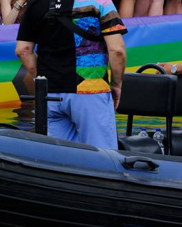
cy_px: 59
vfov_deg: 2.4
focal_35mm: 817
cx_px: 232
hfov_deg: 1.9
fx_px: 5496
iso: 500
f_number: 9
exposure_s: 1/320
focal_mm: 185.6
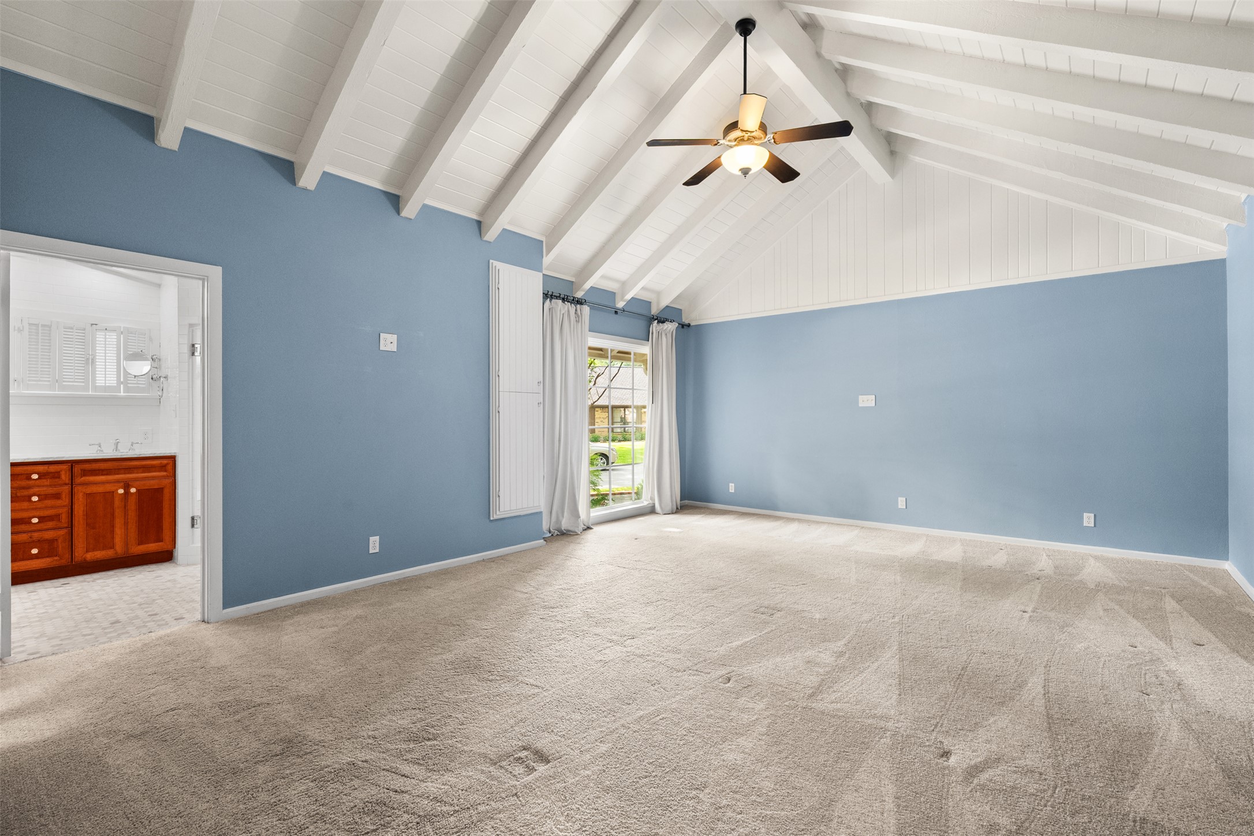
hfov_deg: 96.7
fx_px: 557
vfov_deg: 73.7
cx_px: 627
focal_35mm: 16
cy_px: 418
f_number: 9
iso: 800
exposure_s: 1/1.67
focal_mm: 16
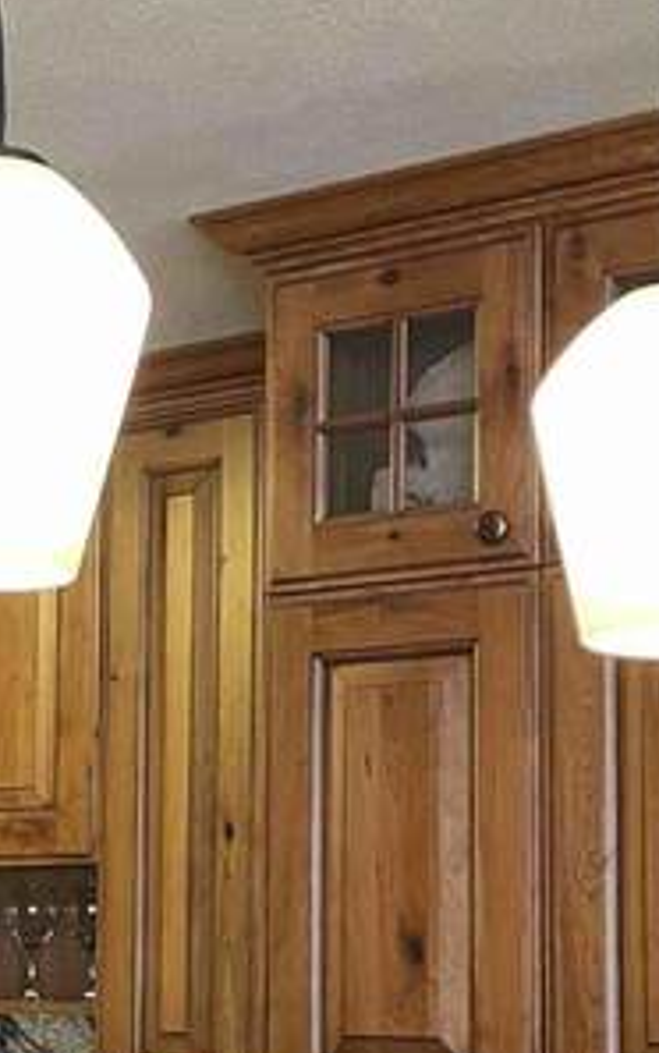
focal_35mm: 89
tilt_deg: +6.5
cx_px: 25
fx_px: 2554
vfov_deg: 23.1
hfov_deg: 14.5
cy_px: 766
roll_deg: -0.7
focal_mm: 4.2
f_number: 1.6
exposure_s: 1/60
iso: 320
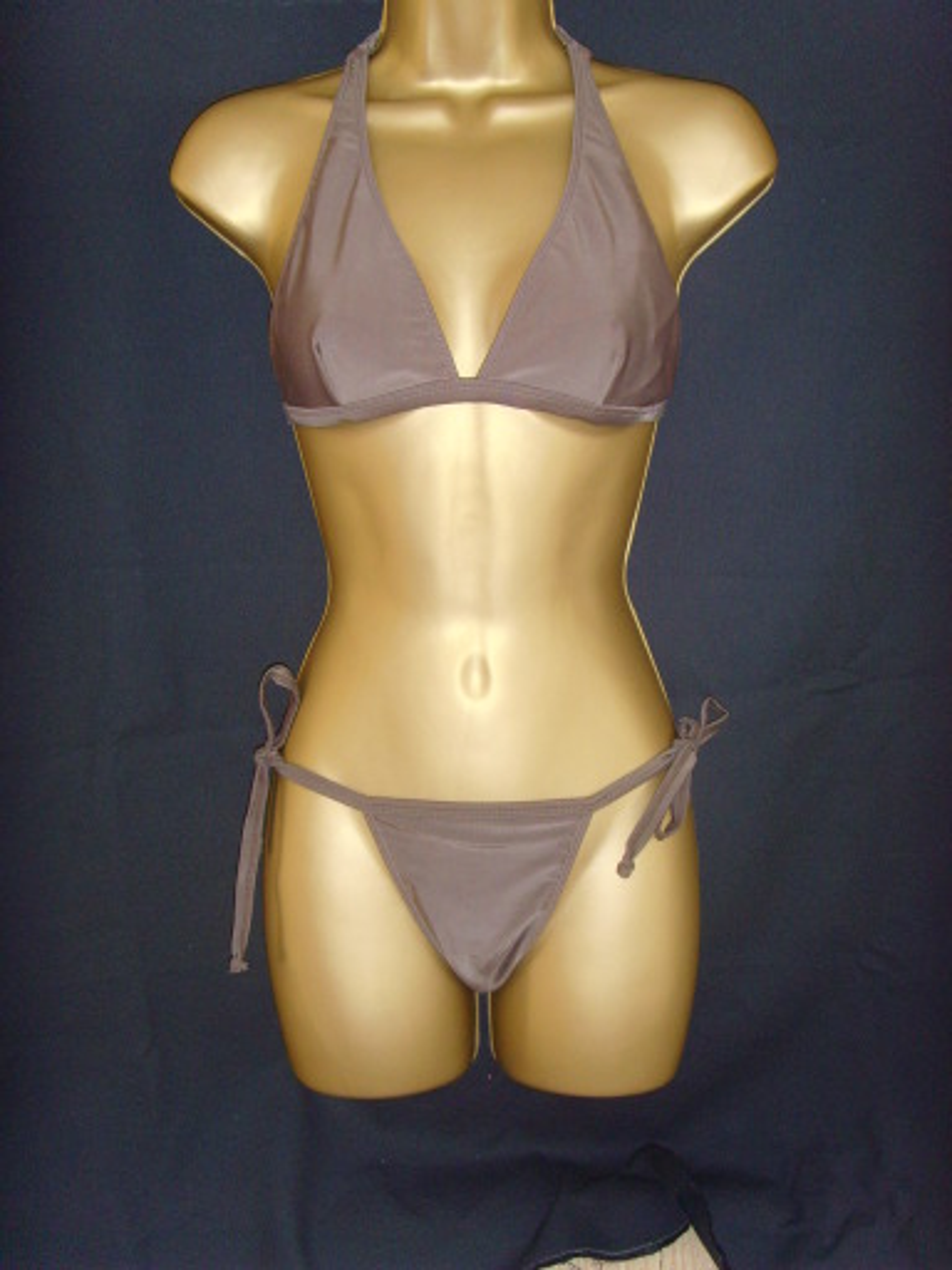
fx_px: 1430
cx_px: 476
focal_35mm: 39
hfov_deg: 36.8
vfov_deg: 47.9
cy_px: 635
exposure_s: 1/45
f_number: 3.5
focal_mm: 6.6
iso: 200
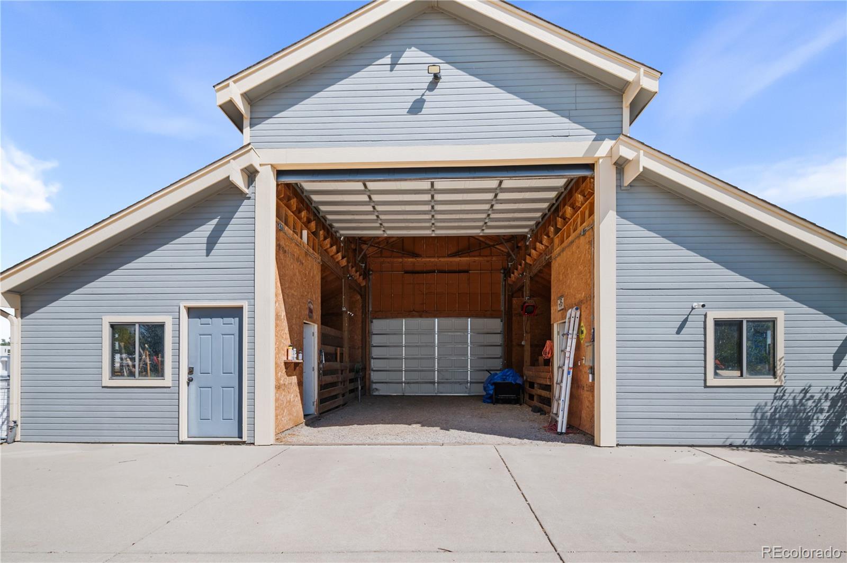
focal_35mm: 16
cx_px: 424
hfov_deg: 96.8
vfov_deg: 73.6
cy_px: 282
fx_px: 376
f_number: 8
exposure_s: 1/30
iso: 250
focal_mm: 16
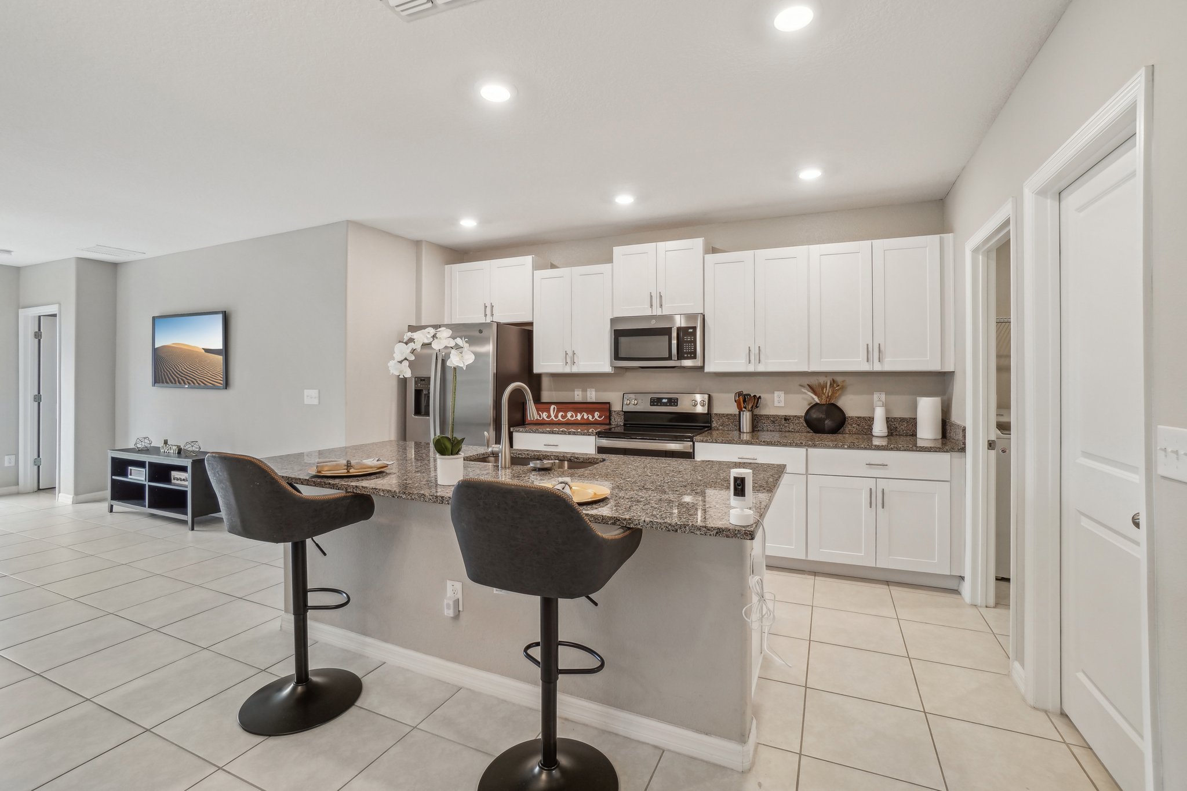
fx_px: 495
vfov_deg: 77.3
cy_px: 396
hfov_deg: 100.4
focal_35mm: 15
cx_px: 594
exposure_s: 1/20
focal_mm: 10
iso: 400
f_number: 8
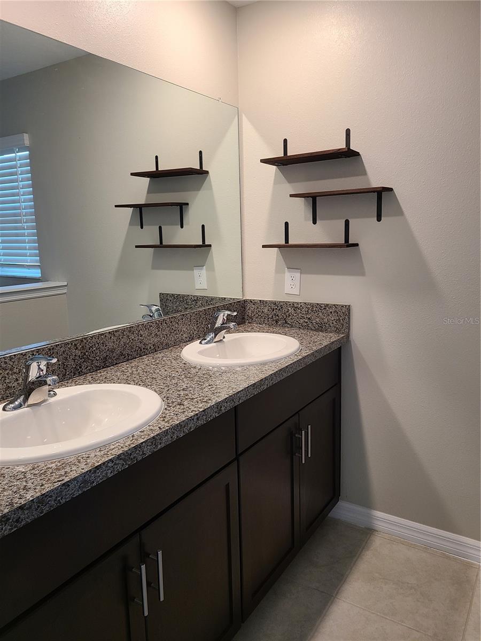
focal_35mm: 26
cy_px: 320
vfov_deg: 67.3
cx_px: 240
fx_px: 482
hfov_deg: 53.1
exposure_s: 1/60
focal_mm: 5.4
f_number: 1.8
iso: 80
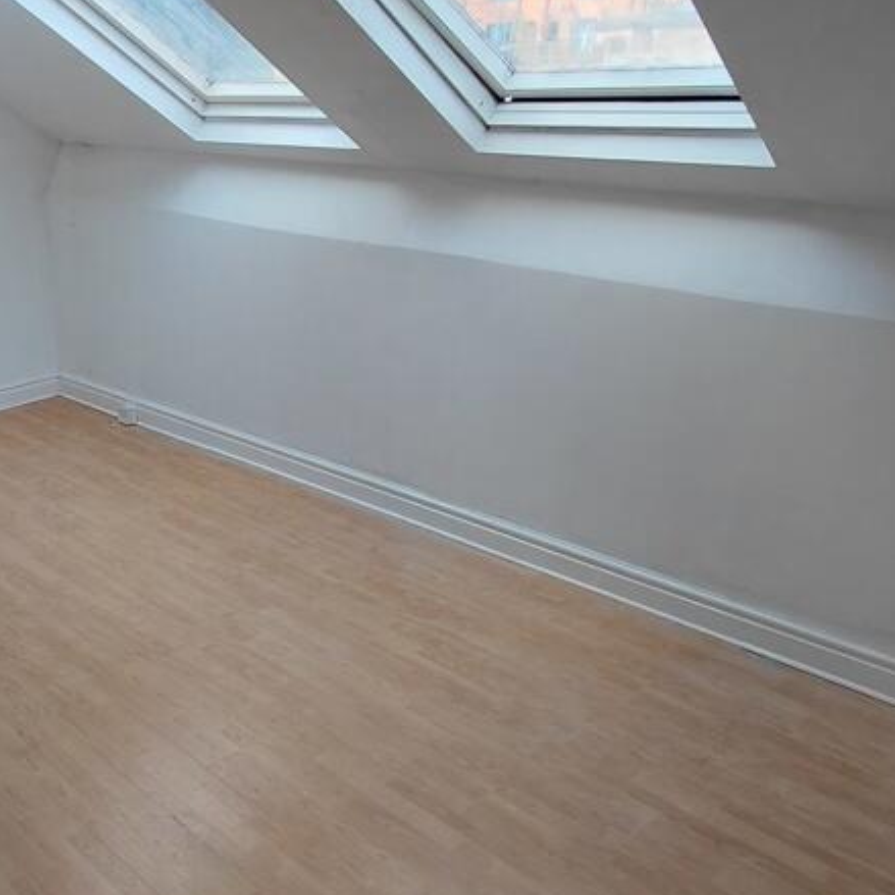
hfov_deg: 45.9
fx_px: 965
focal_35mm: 33
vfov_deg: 49.5
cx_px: 124
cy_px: 530
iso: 40
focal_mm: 1.64
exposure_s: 1/138
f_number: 2.2
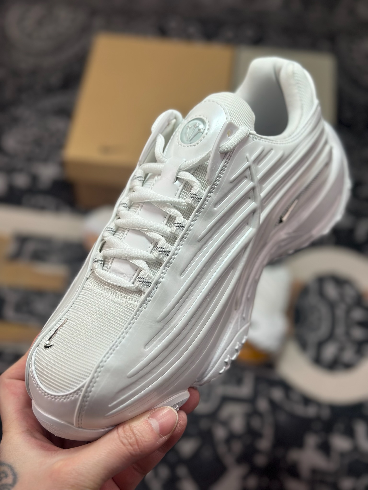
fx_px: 680
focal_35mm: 48
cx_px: 184
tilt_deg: -58.4
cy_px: 245
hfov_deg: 30.3
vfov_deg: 39.7
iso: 80
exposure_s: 1/1721
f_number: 1.78
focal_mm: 6.86
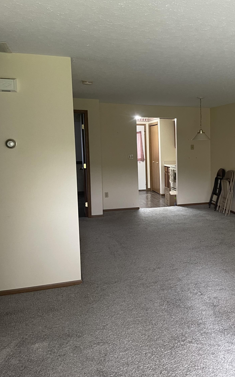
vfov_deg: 52.7
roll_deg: -0.6
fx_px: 379
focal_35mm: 37
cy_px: 188
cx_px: 246
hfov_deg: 31.3
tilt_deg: -6.5
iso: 250
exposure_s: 1/60
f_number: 1.6
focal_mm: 5.1
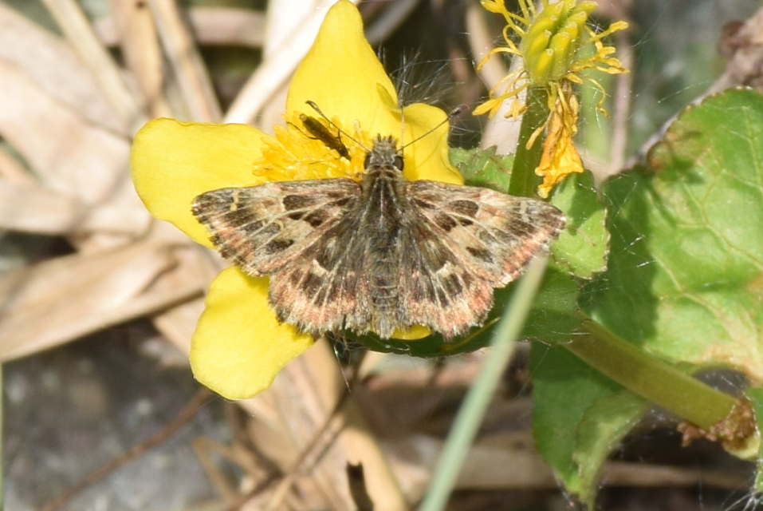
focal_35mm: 210
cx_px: 382
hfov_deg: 9.8
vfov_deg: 6.6
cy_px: 256
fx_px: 4455
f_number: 13
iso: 100
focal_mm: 140
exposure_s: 1/160
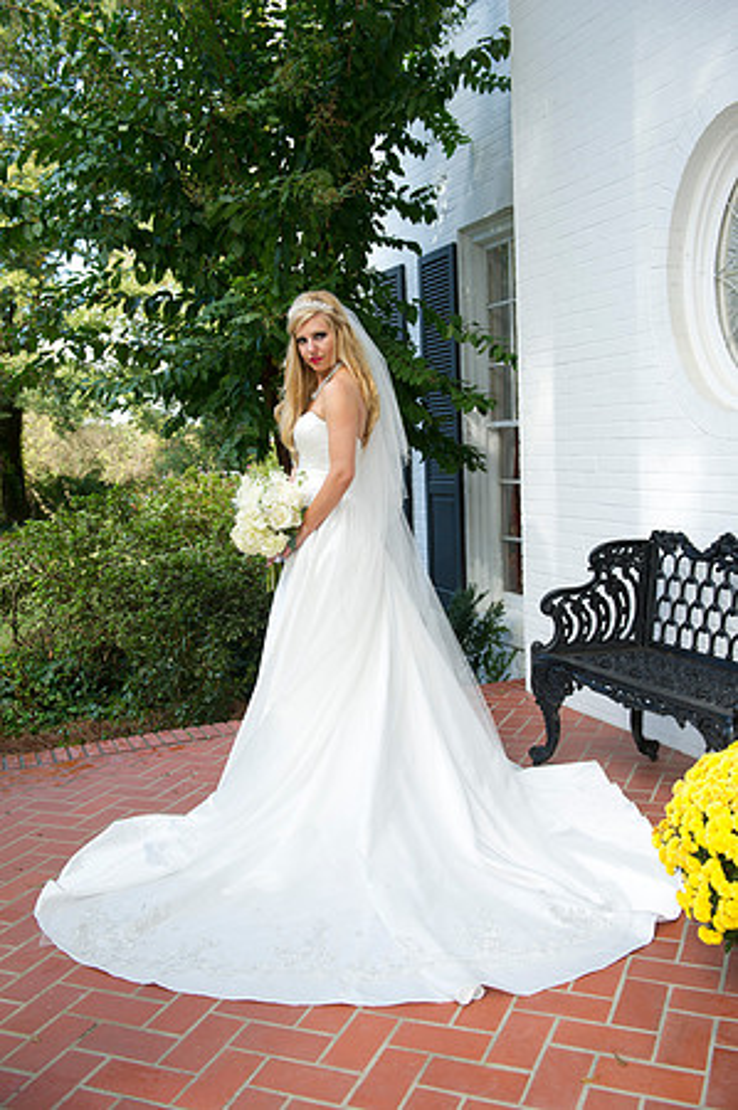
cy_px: 555
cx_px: 369
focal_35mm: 35
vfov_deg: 54.5
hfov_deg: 37.8
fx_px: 1079
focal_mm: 35
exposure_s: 1/200
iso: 400
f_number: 5
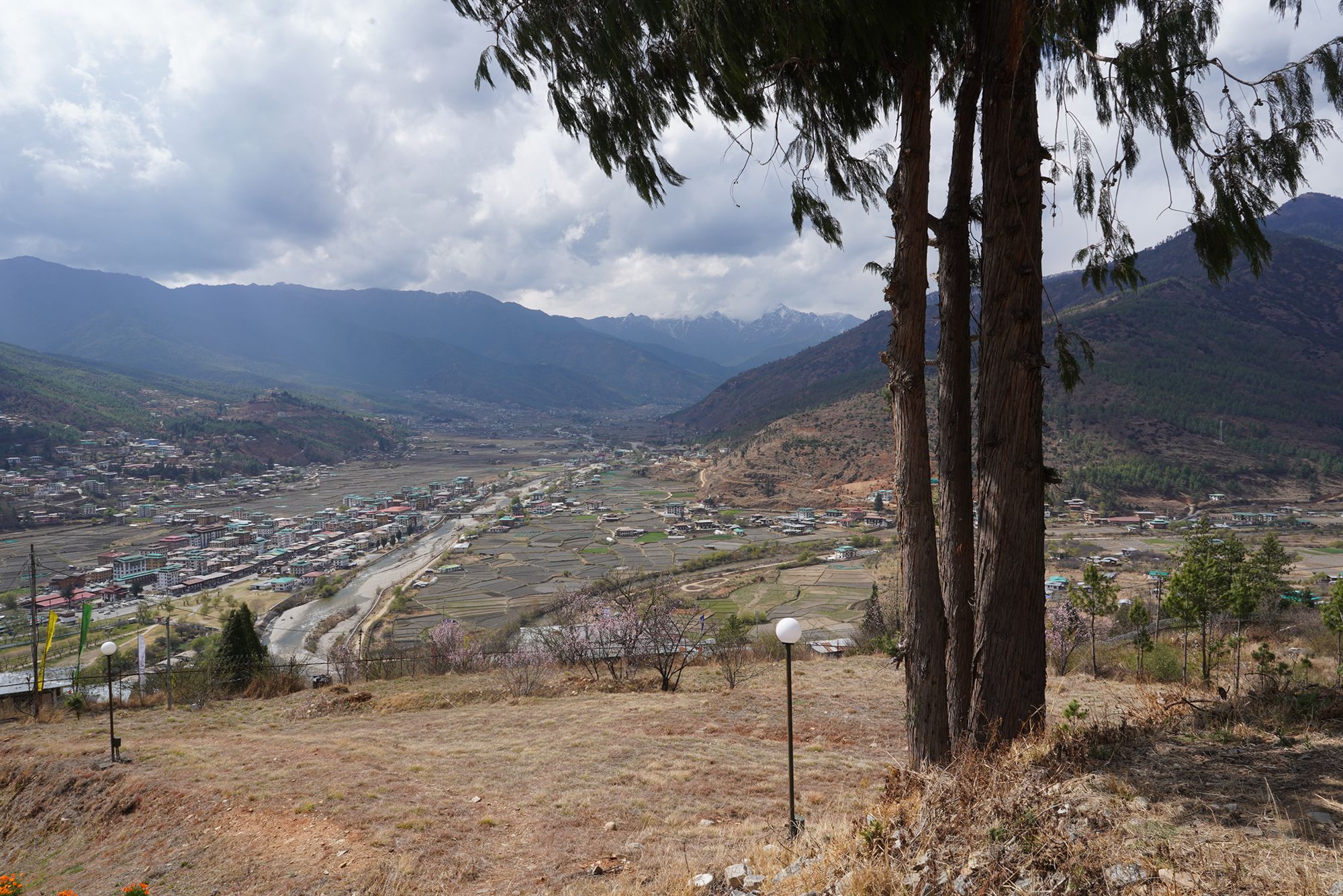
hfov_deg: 73.7
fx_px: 895
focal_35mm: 24
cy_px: 448
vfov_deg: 53.1
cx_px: 672
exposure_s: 1/100
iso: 100
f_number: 16
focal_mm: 24
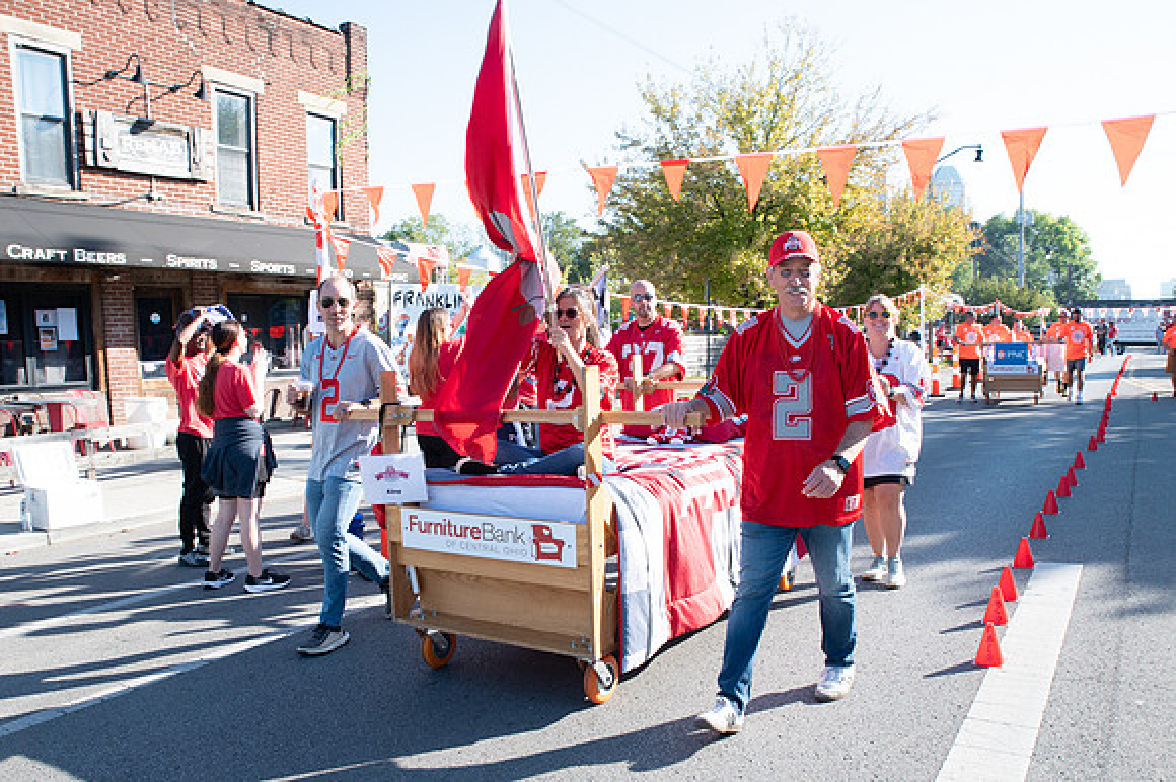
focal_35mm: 29
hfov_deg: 63.8
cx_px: 574
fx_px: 945
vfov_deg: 44.7
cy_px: 472
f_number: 11
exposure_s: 1/200
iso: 500
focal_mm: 24
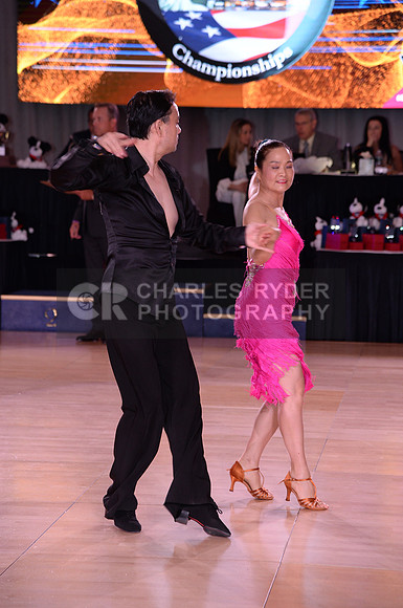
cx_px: 202
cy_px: 304
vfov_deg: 17.1
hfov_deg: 11.4
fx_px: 2021
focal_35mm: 120
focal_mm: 120
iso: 1600
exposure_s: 1/250
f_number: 5
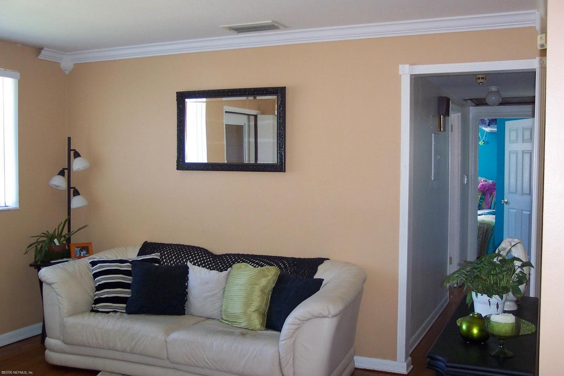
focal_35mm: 38
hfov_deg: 50.7
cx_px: 282
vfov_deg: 35.0
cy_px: 188
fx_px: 595
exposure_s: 1/30
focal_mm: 8
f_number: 2.8
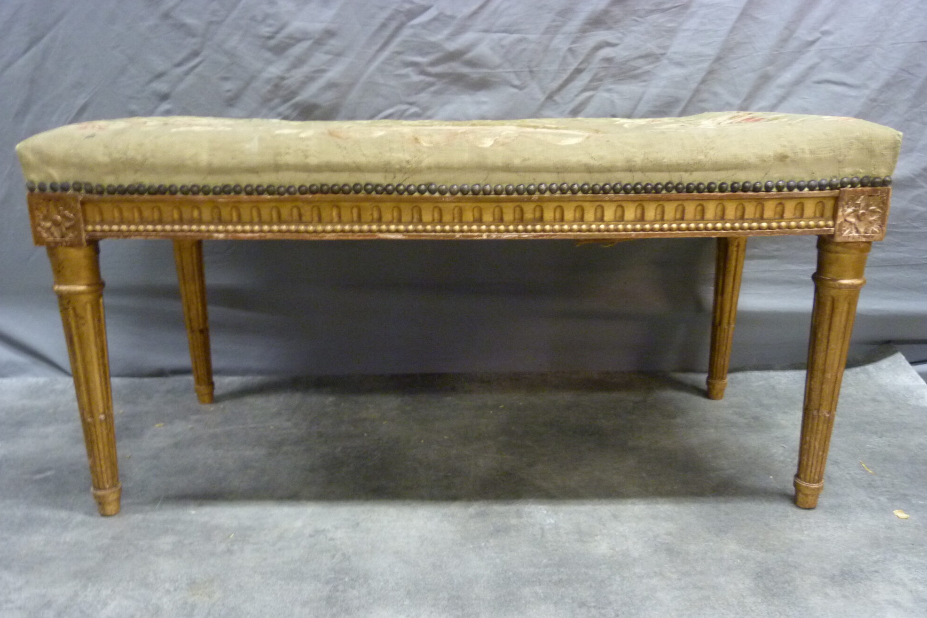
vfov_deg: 47.9
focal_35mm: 27
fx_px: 695
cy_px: 341
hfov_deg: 67.4
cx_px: 464
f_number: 2.8
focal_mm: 4.5
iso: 400
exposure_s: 1/6
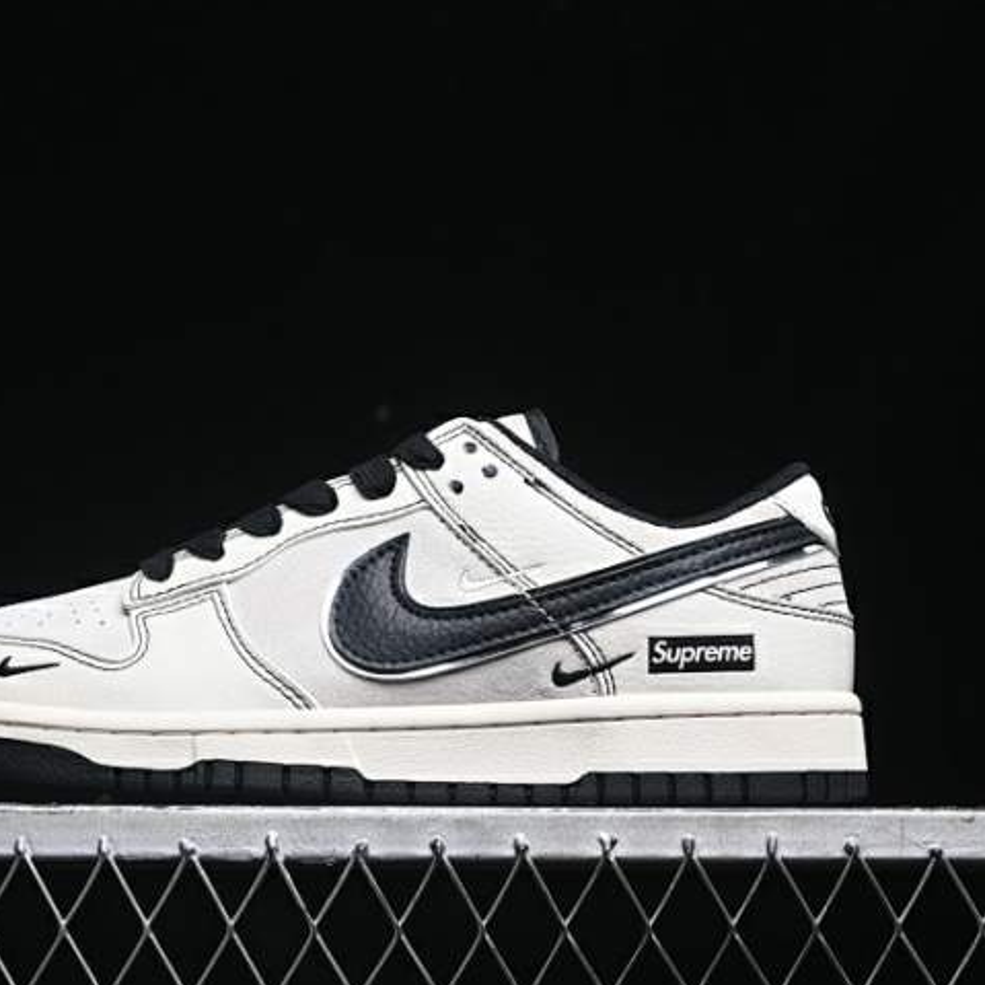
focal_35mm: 97
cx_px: 376
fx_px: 3123
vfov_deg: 17.9
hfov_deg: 17.9
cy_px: 494
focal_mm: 50
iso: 160
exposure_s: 1/60
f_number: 6.3
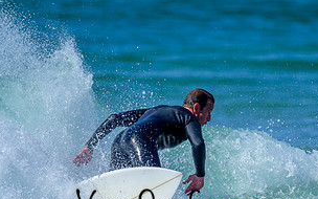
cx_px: 129
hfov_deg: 1.1
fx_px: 16527
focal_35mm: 1907
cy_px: 161
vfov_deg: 0.7
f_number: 6.3
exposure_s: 1/2000
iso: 280
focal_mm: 800
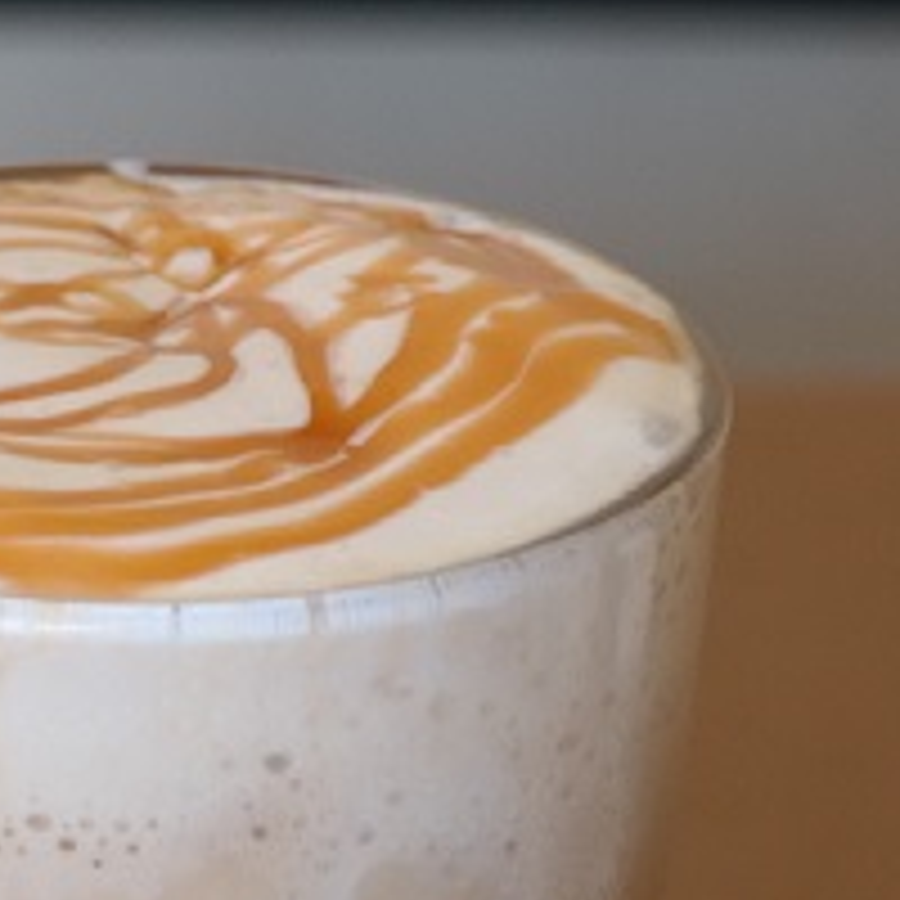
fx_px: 7619
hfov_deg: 6.8
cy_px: 472
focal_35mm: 259
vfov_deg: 6.8
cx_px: 148
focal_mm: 40
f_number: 5
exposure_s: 1/60
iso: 400
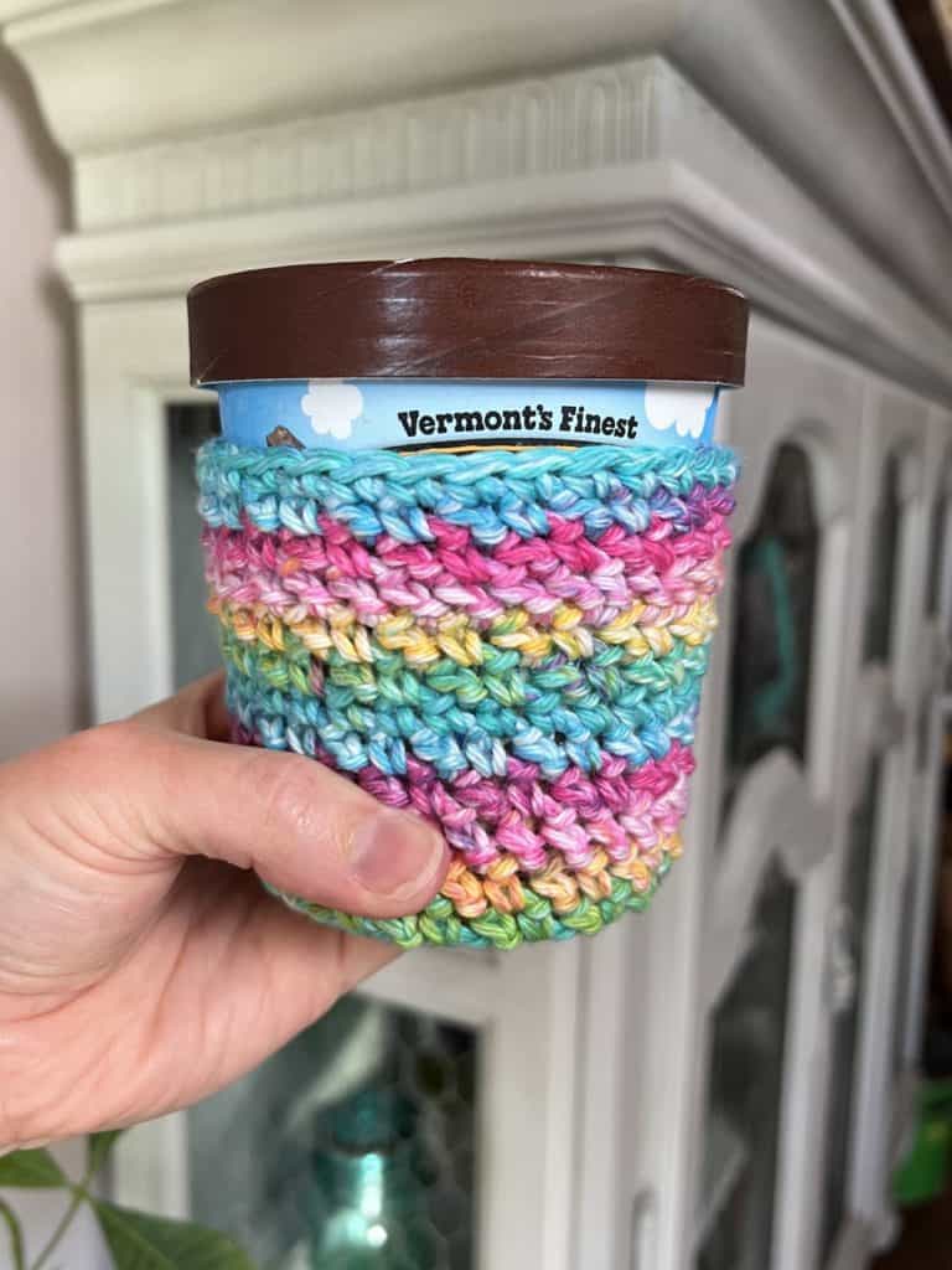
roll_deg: +1.7
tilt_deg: -9.6
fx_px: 953
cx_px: 476
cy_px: 635
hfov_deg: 53.1
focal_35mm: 26
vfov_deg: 67.3
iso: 100
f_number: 1.5
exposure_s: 1/60
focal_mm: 5.7
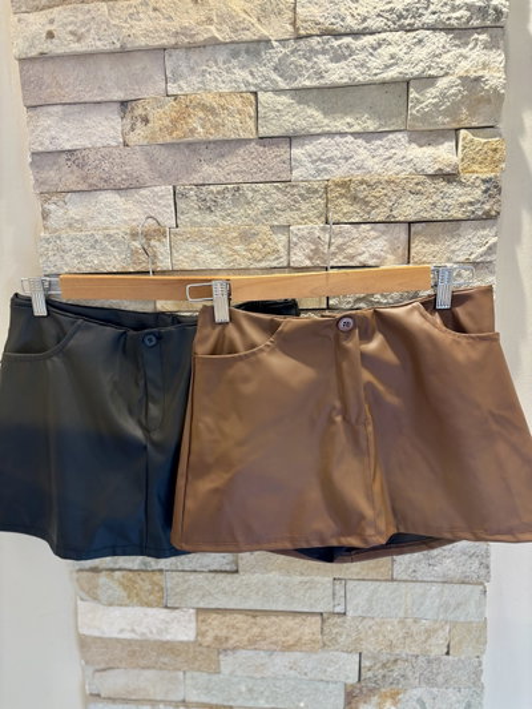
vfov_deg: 67.3
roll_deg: +2.0
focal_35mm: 26
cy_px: 354
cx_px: 266
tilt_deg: -10.0
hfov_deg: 53.1
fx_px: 533
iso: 80
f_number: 1.6
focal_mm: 5.96
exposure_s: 1/50
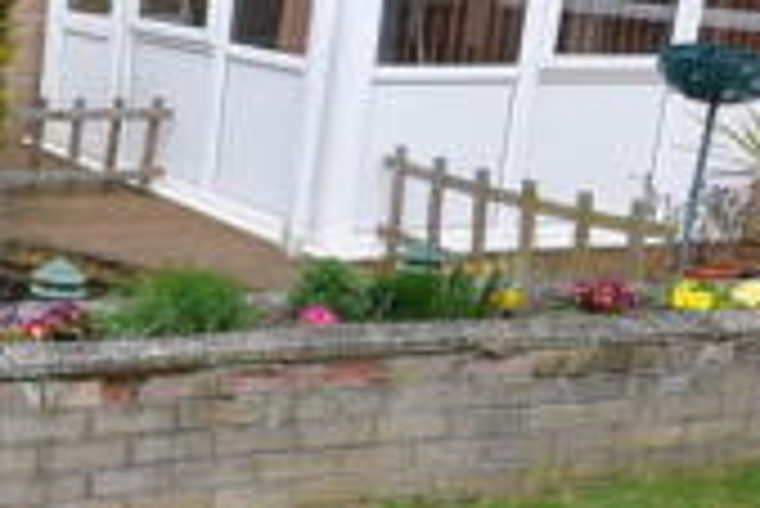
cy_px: 189
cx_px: -144
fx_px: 1351
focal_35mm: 64
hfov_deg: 27.7
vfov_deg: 21.3
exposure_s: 1/200
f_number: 7.1
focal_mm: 11
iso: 200
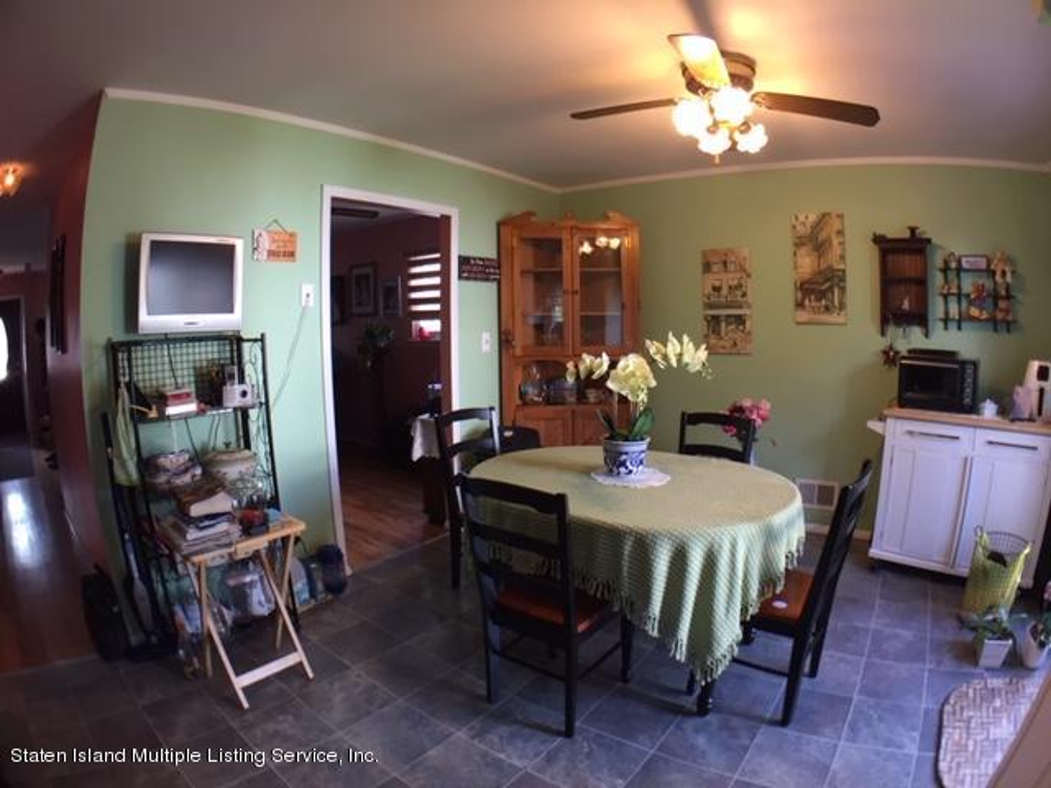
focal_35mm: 29
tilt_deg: -7.0
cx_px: 526
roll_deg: +1.2
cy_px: 394
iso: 64
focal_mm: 4.15
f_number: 2.2
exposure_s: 1/30
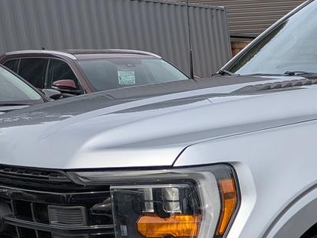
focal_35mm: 78
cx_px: 412
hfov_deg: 22.4
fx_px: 715
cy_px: 257
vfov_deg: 18.3
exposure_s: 1/1653
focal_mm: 5.43
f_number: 1.89
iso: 44
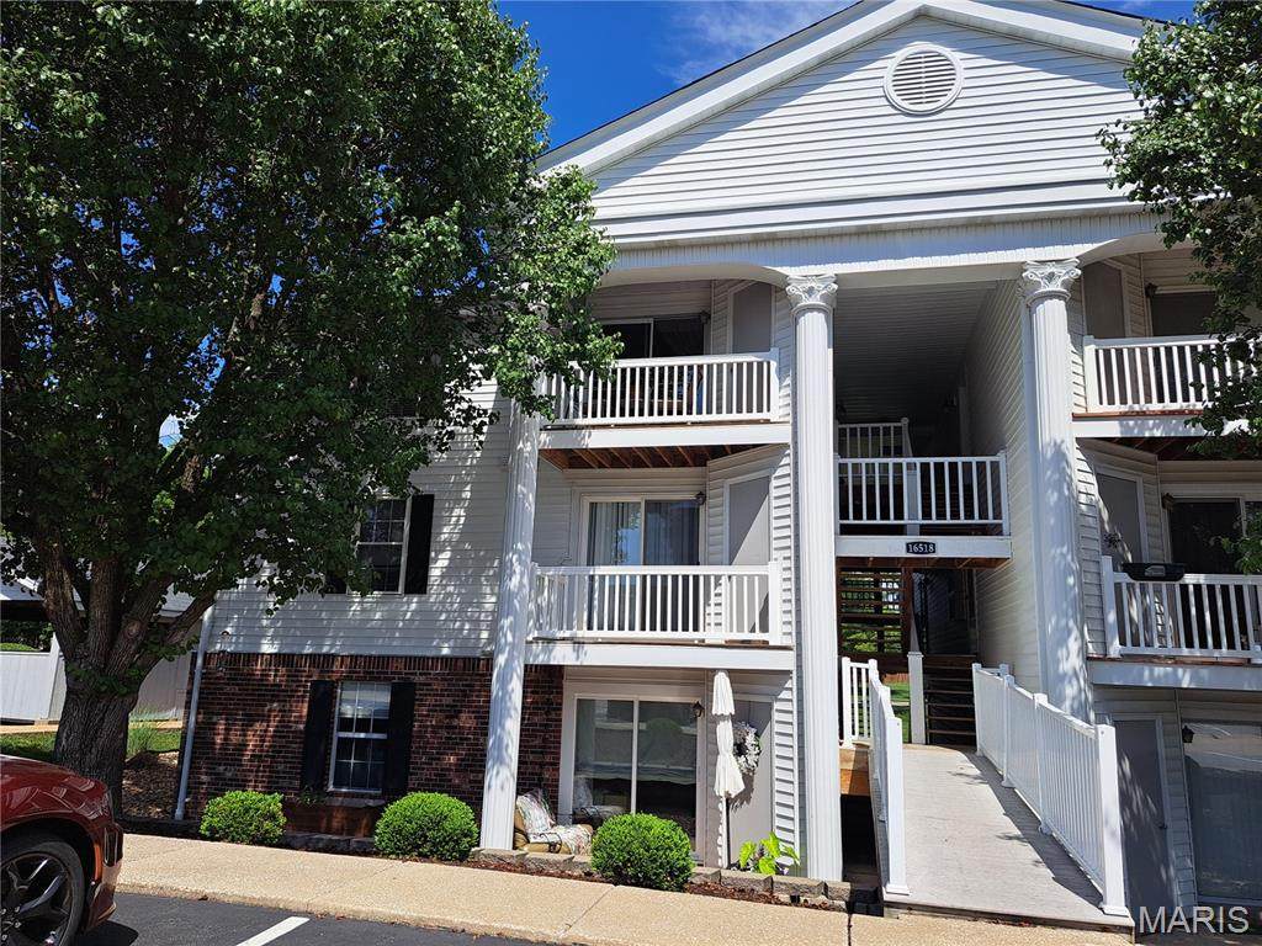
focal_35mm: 24
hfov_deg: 71.6
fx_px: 875
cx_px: 631
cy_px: 473
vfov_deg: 56.8
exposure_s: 1/2128
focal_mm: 5.23
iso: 50
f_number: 1.8
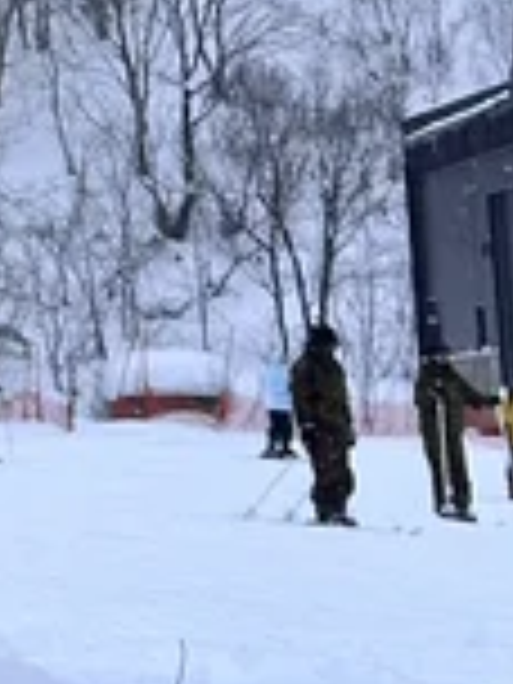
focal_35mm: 242
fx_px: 4782
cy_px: -513
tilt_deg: +12.2
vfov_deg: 7.9
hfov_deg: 5.9
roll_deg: +1.6
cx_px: -760
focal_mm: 6.86
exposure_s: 1/773
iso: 64
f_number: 1.78
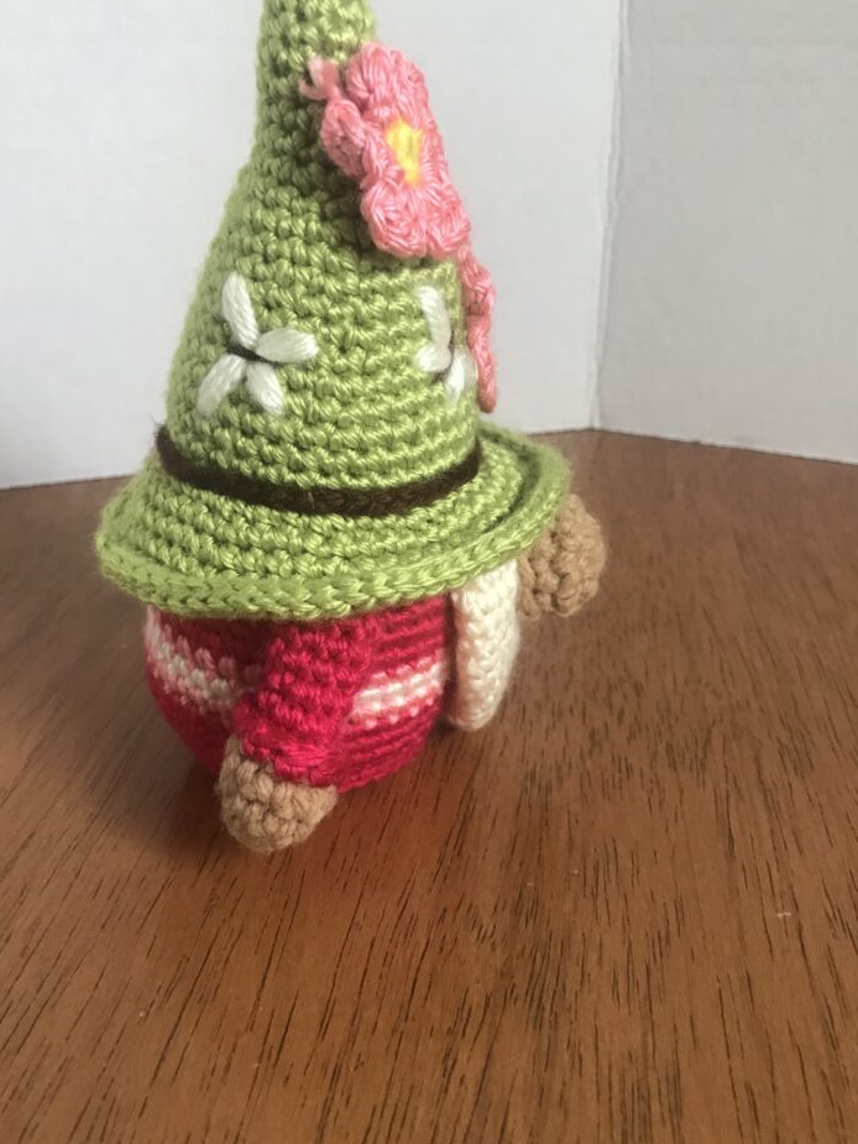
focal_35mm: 31
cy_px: 560
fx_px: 1024
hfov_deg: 45.4
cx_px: 413
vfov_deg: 58.3
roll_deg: +0.4
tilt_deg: -25.4
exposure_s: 1/17
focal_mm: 3.99
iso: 40
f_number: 1.8
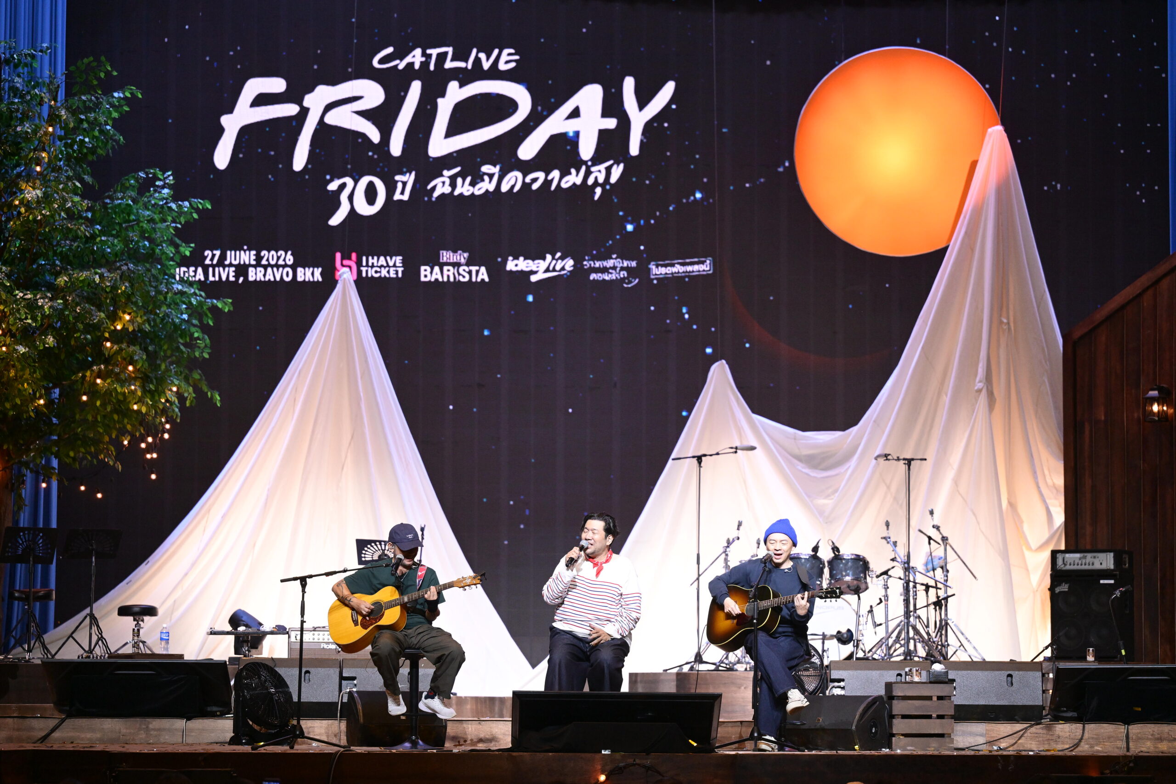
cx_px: 588
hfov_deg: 16.4
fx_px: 4083
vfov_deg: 11.0
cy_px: 392
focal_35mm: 125
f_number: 2.8
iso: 3200
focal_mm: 125
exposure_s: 1/1250
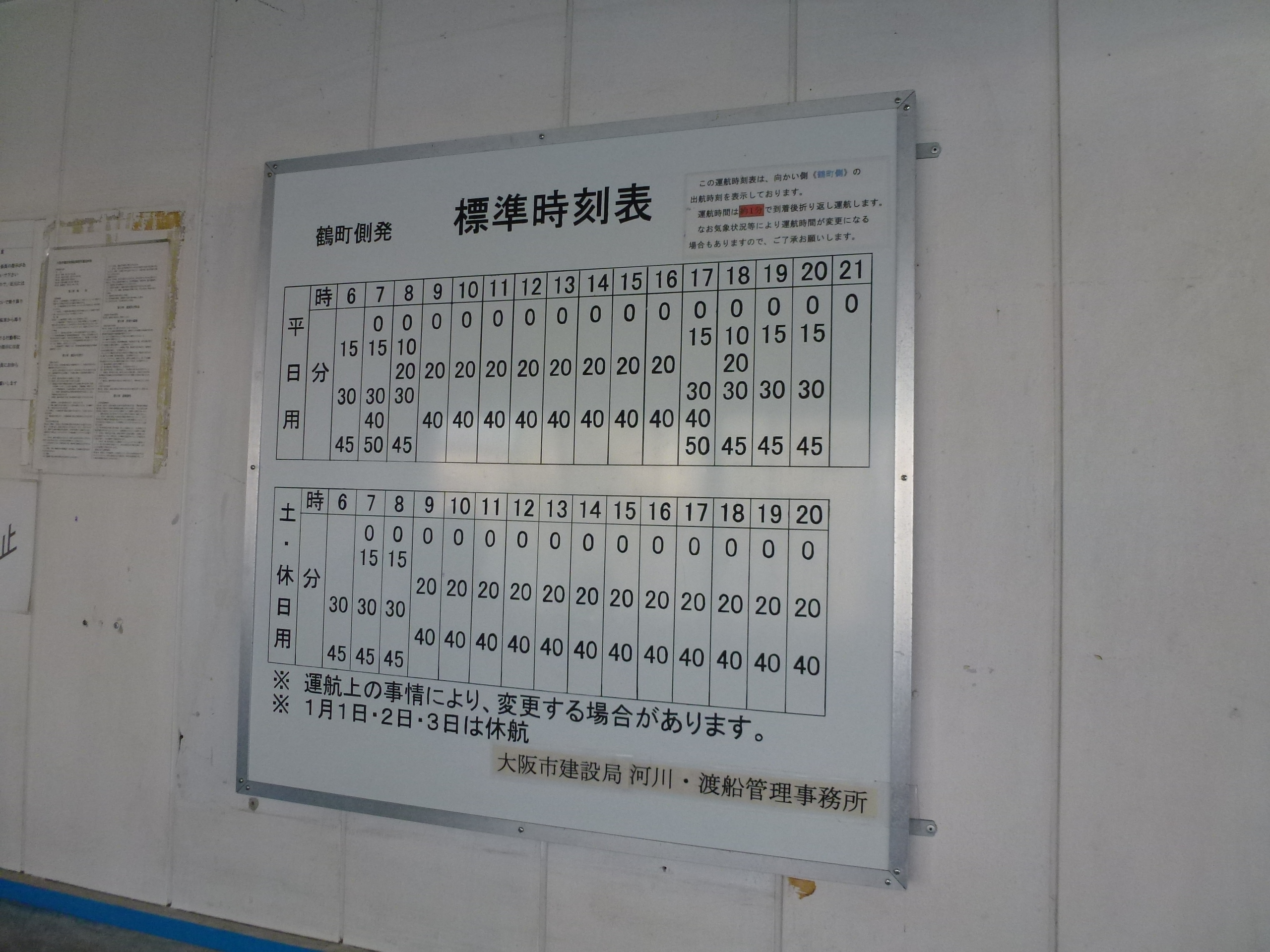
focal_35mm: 24
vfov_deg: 56.8
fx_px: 881
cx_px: 635
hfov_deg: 71.6
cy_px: 476
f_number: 3.5
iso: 200
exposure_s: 1/250
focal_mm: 4.3
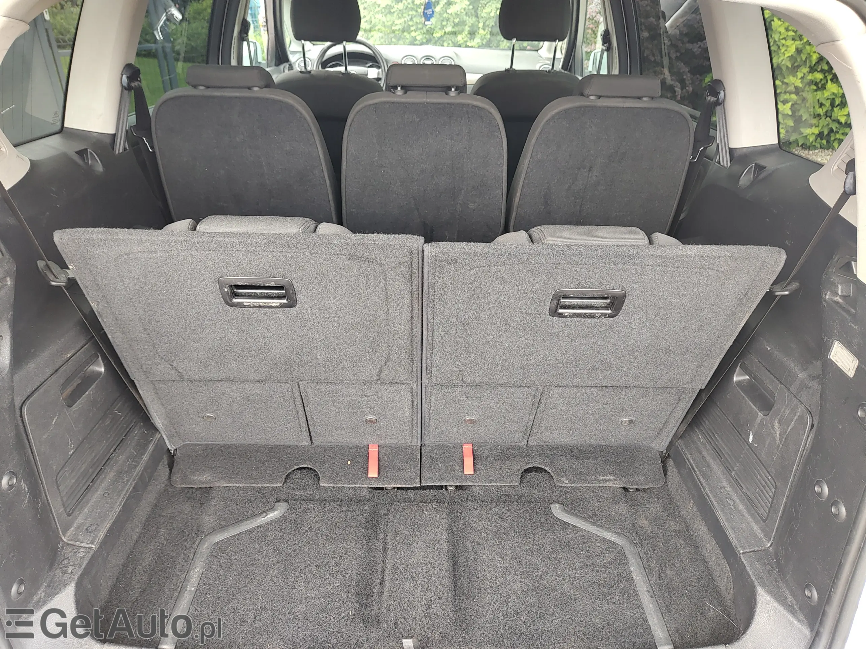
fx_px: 575
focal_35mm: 23
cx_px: 433
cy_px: 324
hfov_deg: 73.9
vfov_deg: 58.9
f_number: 1.8
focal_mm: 5.56
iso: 353
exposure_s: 1/100
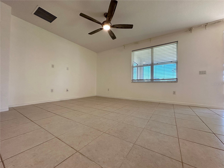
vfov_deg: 85.7
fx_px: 91
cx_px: 112
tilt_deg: +0.6
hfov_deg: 102.1
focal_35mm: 14
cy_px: 84
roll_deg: -1.0
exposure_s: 1/120
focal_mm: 2.22
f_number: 2.2
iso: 160
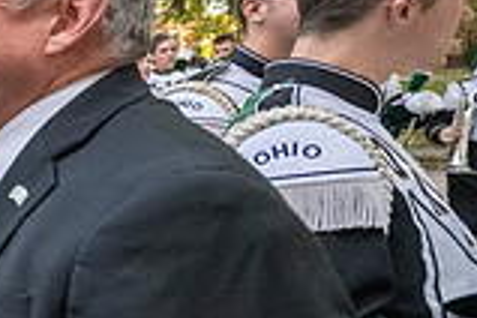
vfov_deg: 26.5
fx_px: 676
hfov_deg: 24.1
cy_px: 182
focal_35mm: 51
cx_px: -327
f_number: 4
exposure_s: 1/4000
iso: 5000
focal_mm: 14
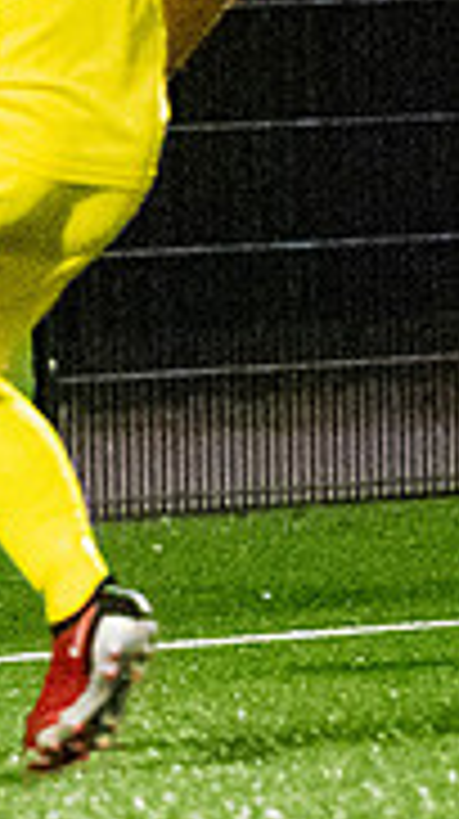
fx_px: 31657
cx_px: -606
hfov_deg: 0.8
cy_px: 622
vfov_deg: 1.5
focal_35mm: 1459
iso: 8000
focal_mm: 175
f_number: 2.8
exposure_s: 1/1000
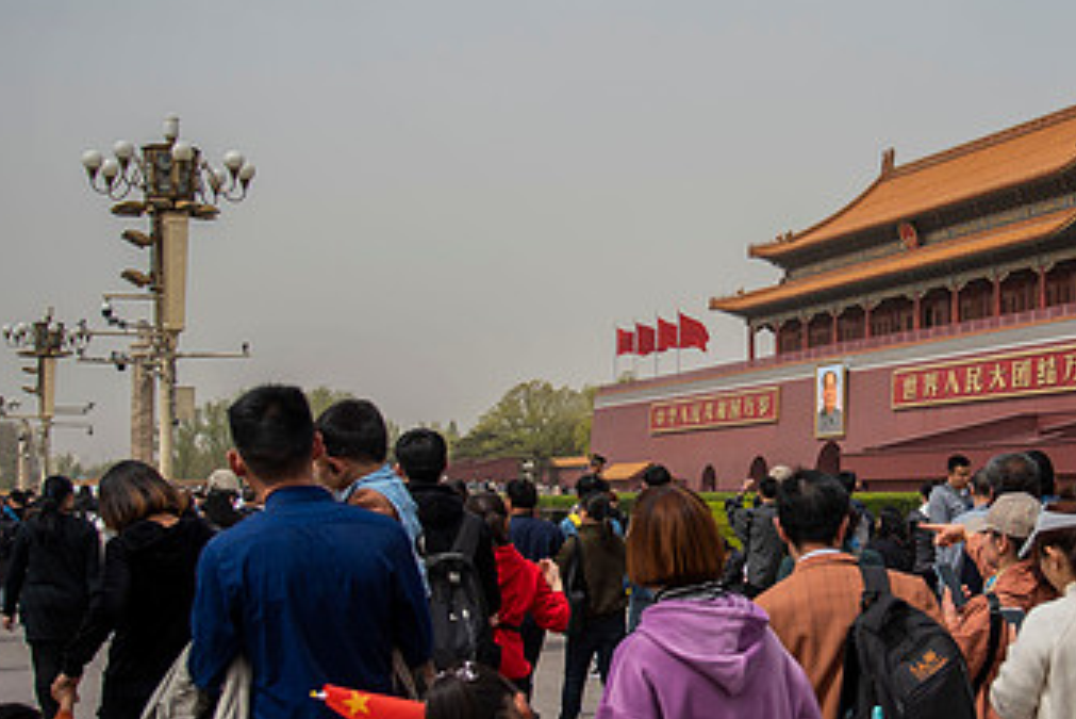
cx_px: 827
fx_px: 1645
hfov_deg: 35.3
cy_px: 372
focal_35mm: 55
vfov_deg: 24.6
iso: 100
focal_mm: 32
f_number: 4
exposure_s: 1/1250
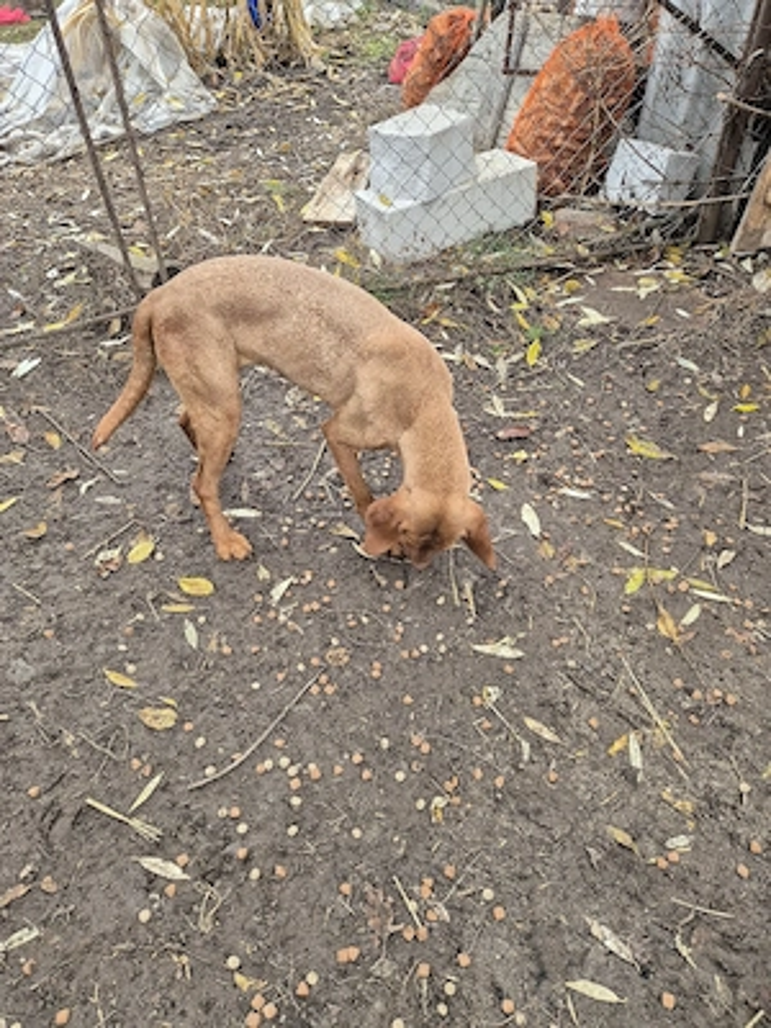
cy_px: 514
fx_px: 683
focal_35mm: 23
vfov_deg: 73.9
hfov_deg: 58.9
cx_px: 386
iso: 200
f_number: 1.8
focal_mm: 5.4
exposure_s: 1/182
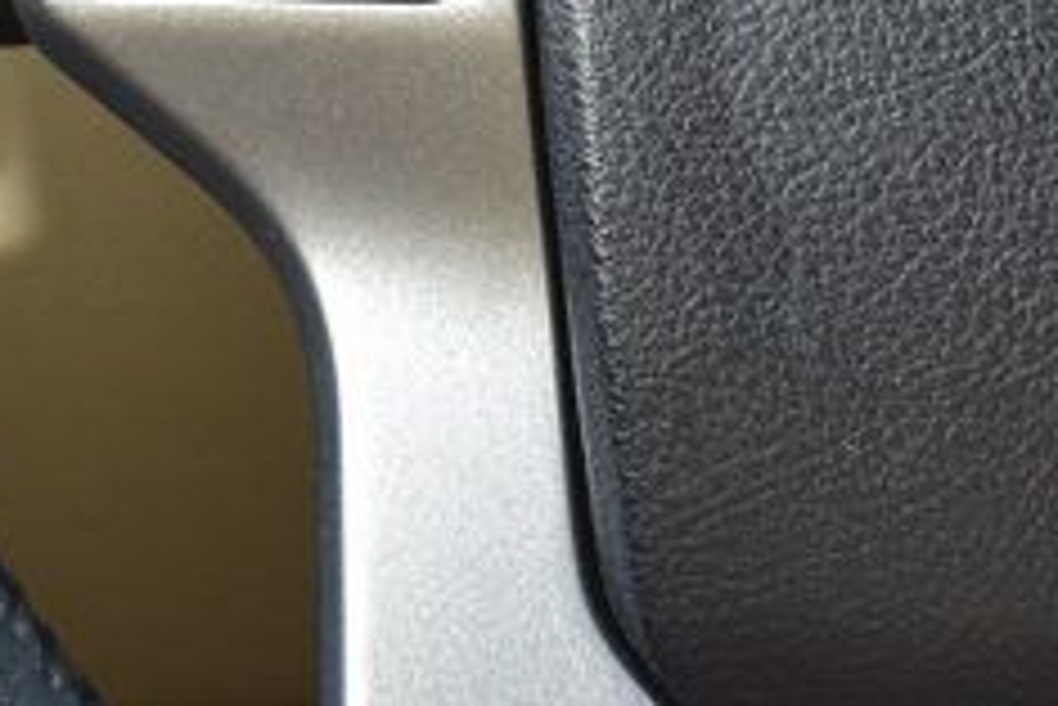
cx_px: 1382
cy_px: -418
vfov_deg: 5.8
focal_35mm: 235
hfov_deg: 8.6
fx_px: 6910
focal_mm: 36
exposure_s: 1/50
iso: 400
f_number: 8
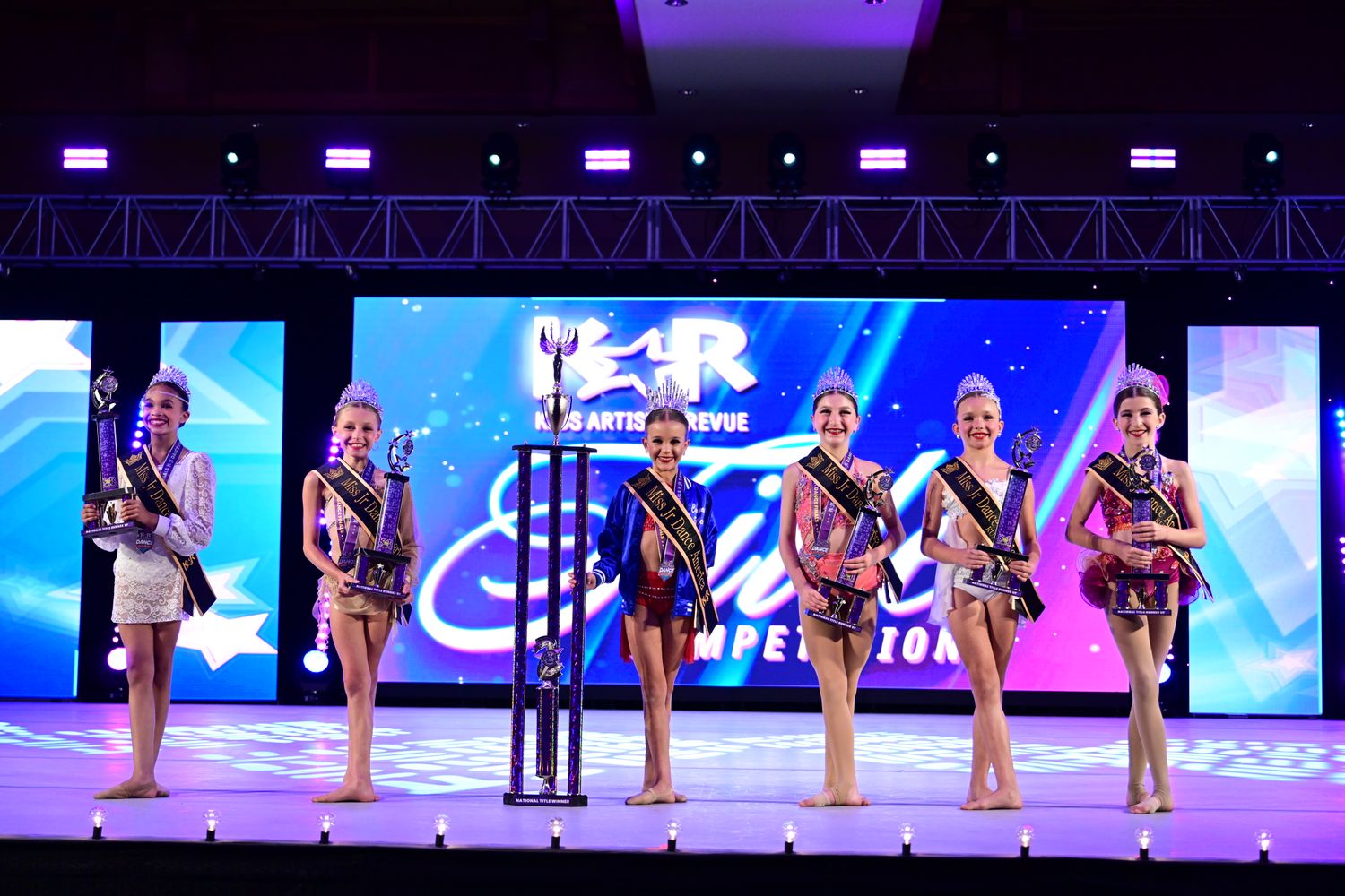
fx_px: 1831
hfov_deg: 40.3
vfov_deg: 27.5
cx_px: 672
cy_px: 448
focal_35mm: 49
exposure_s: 1/640
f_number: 3.2
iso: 2500
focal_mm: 49
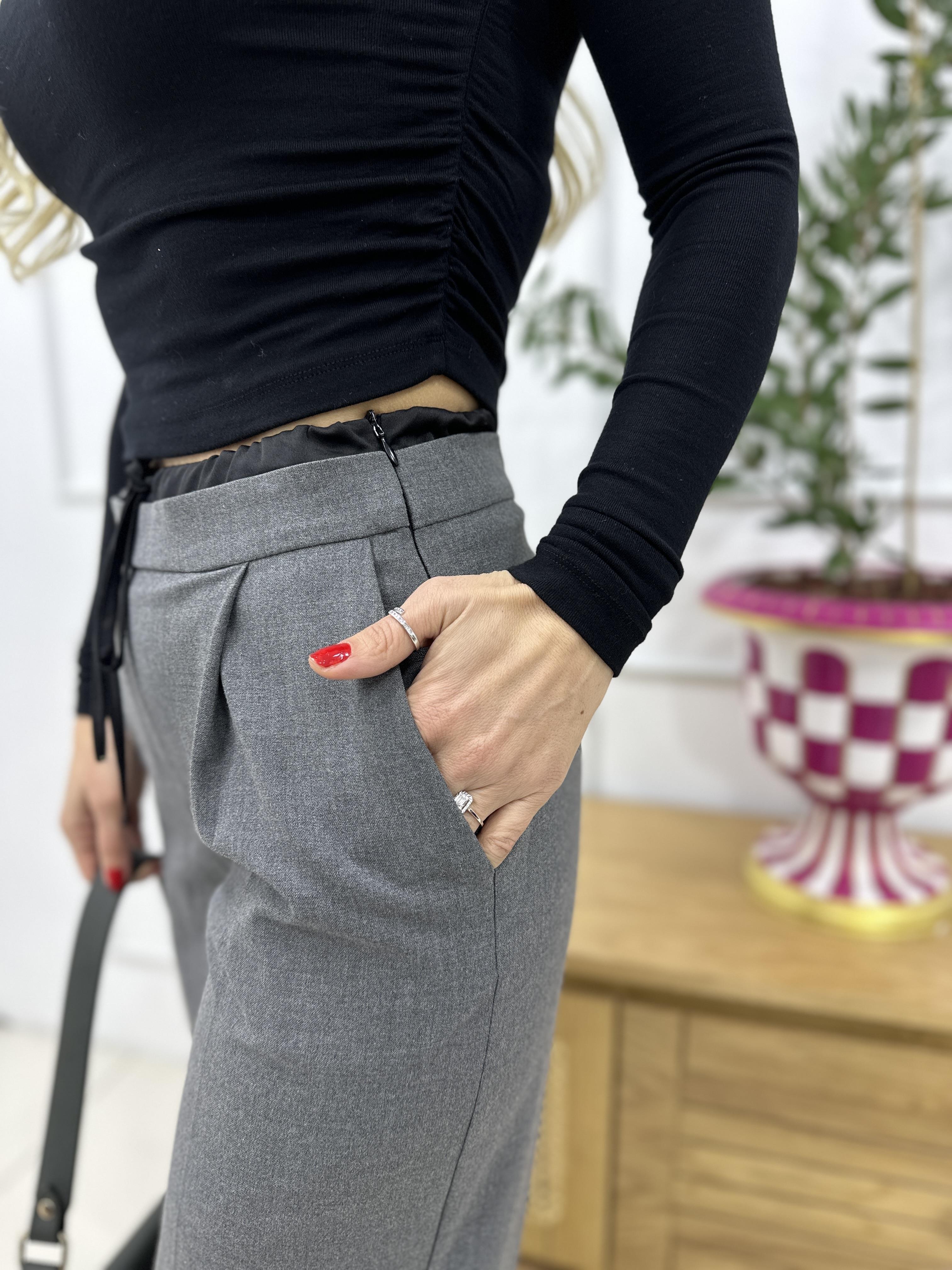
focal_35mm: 24
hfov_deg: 56.8
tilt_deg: -12.8
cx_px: 476
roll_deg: -0.3
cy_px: 635
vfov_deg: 71.6
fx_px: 880
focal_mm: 6.86
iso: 125
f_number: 1.78
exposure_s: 1/100
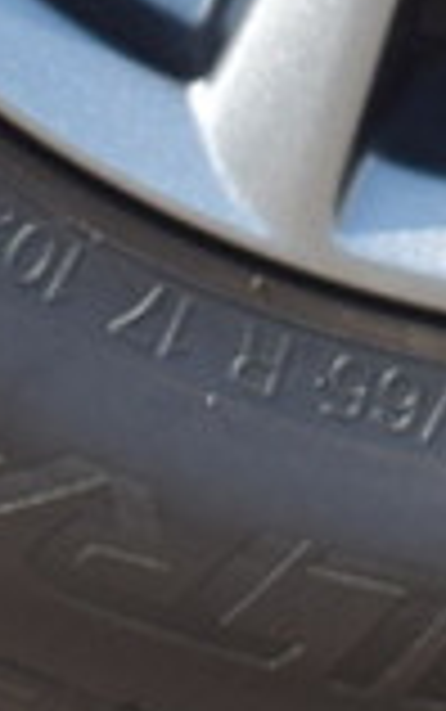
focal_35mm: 541
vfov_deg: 3.8
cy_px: -1033
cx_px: 757
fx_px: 10502
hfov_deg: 2.4
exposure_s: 1/250
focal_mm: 40
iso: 360
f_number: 8
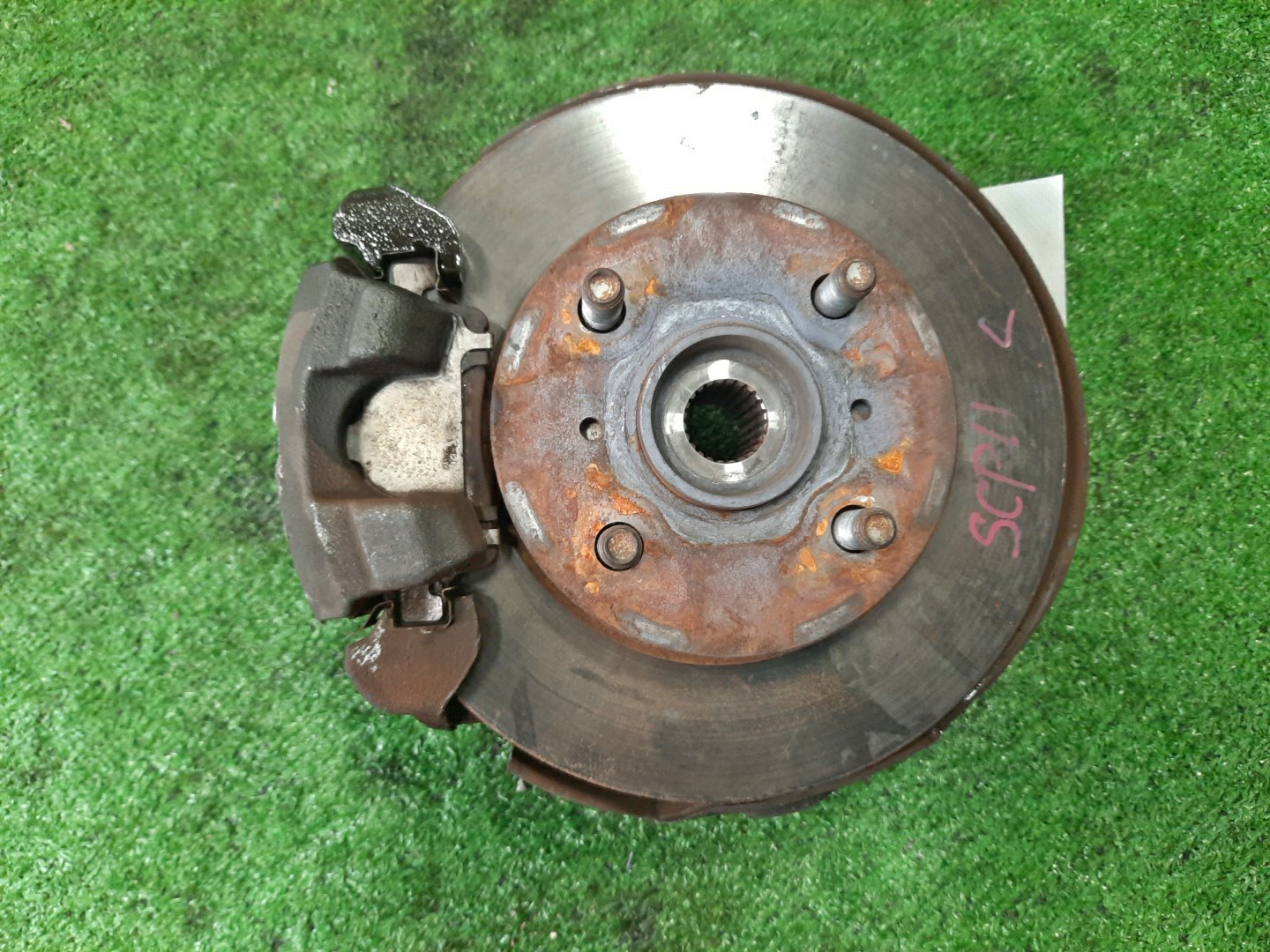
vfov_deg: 54.9
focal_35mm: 25
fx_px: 917
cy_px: 476
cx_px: 635
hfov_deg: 69.4
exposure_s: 1/50
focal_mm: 4.6
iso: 331
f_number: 2
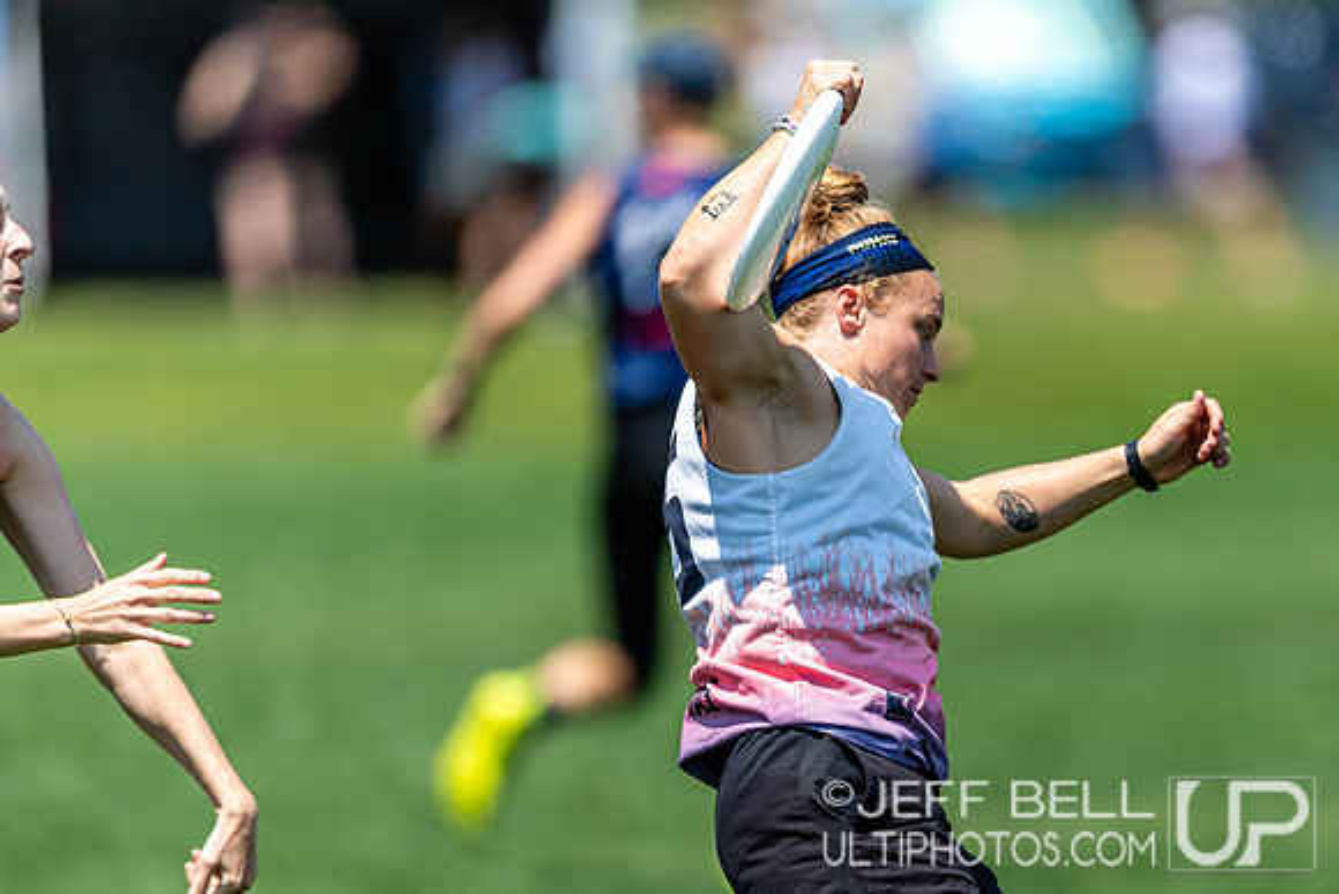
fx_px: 21368
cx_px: 954
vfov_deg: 2.4
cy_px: 590
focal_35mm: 574
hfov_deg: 3.6
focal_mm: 400
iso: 100
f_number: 2.8
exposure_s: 1/2000
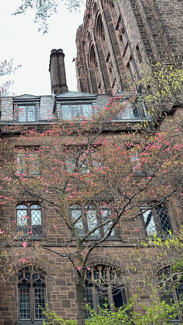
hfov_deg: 31.6
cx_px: 8
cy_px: 162
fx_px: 302
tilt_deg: +29.9
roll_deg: +0.1
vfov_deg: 56.6
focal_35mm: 35
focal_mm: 6.86
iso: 80
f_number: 1.78
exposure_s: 1/872
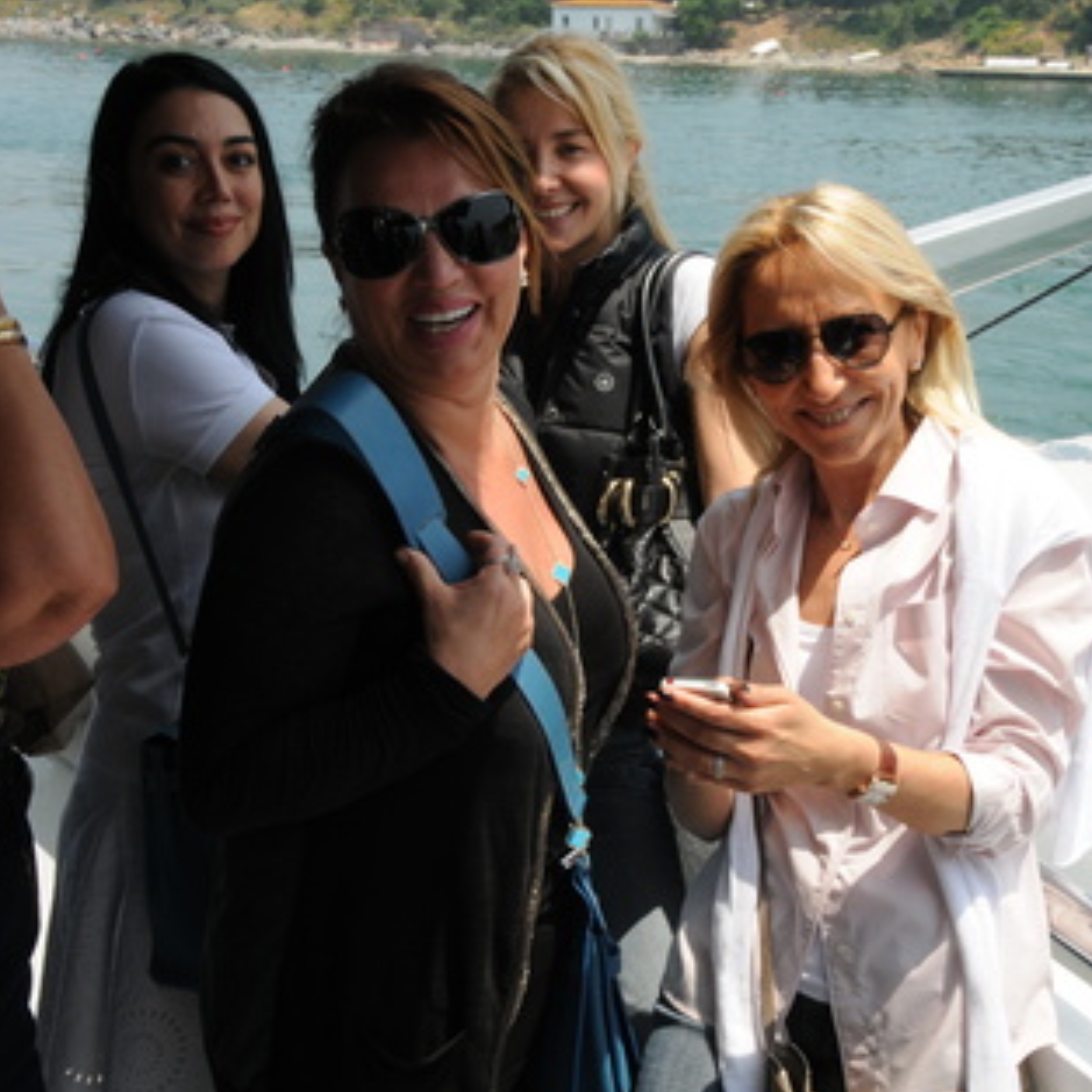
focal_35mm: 57
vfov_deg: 30.2
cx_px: 645
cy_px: 549
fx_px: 2022
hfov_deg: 30.2
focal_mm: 29
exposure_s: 1/250
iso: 400
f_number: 16
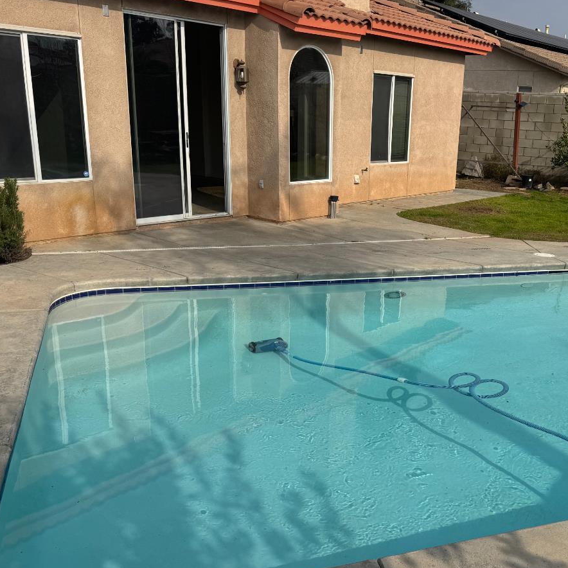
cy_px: 318
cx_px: 396
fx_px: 668
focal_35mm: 36
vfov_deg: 46.0
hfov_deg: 45.1
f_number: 1.78
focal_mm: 6.76
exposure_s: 1/10417
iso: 80
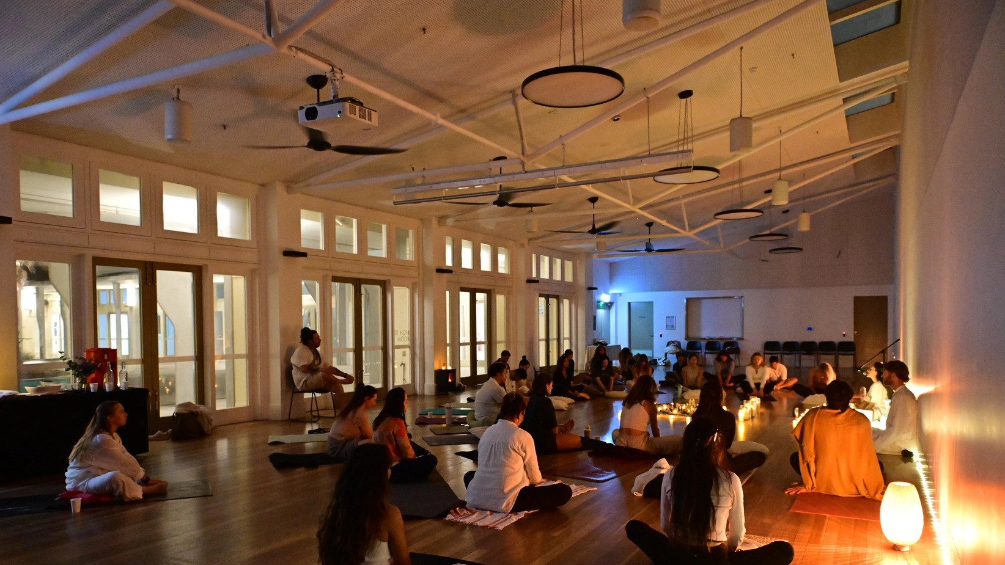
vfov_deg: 44.2
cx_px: 502
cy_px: 341
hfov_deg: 71.9
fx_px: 693
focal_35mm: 26
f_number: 2.8
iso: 6400
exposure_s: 1/20
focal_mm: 24
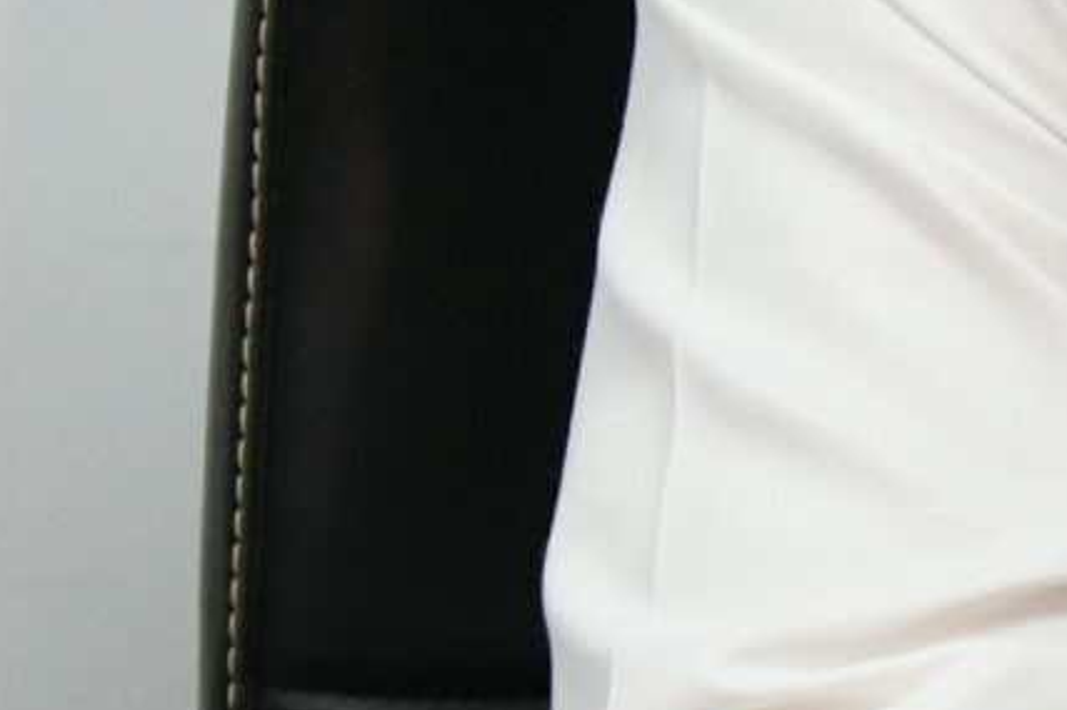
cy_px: -281
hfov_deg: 4.5
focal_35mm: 450
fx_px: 13327
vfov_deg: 3.0
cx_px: 2266
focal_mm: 50
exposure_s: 1/100
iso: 1000
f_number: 4.5
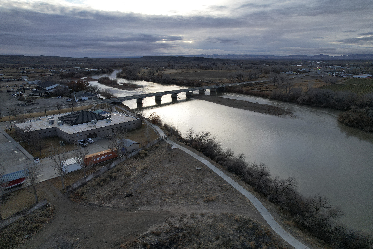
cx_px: 186
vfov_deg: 57.2
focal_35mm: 22
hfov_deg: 78.6
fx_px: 228
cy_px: 124
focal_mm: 8.38
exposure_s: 1/1000
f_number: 2.8
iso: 100
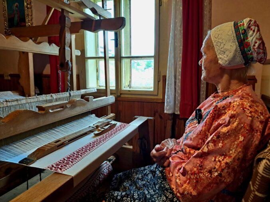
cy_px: 101
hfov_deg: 71.6
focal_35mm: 24
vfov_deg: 56.8
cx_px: 135
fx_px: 187
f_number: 1.8
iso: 125
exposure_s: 1/50
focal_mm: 5.23
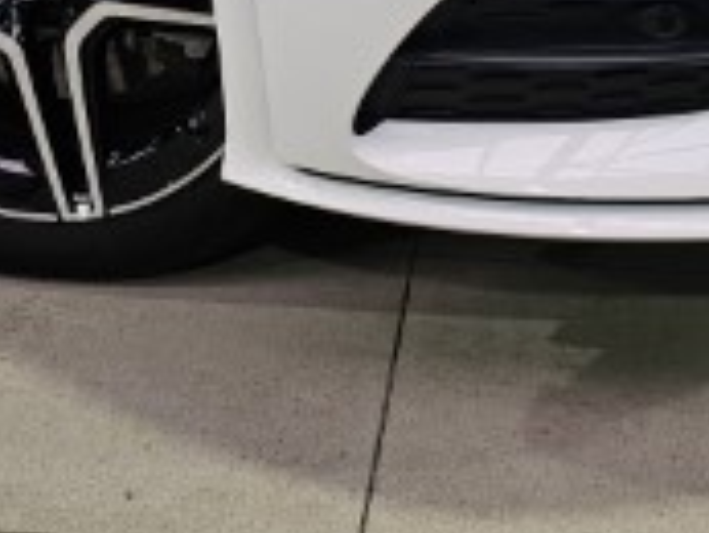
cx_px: 320
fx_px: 1742
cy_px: -390
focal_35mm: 85
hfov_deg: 23.0
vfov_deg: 15.3
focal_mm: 6.3
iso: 32
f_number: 1.7
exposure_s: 1/100
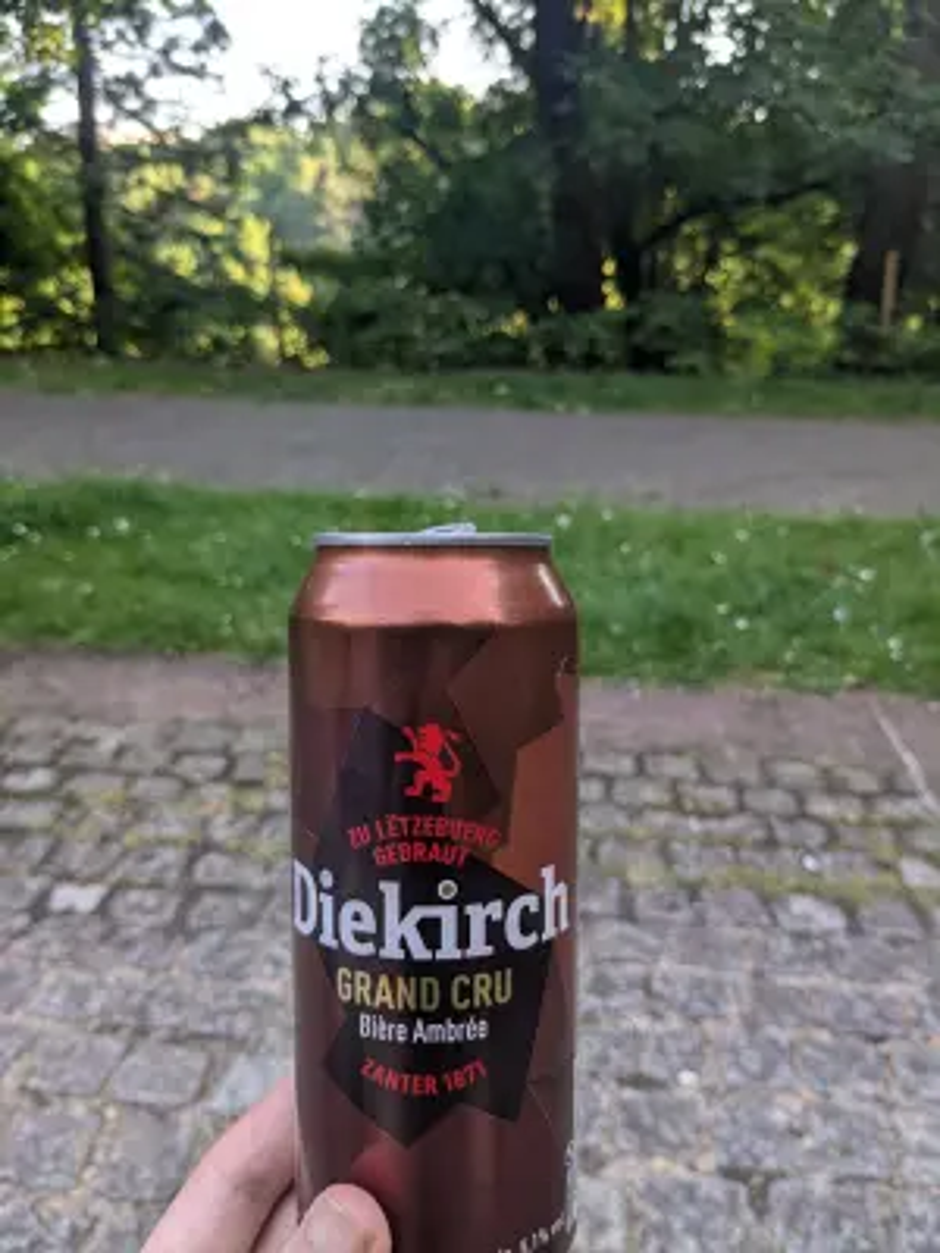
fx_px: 978
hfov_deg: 51.4
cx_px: 470
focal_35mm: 27
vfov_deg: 65.3
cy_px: 626
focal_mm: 4.38
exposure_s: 1/111
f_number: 1.73
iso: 49
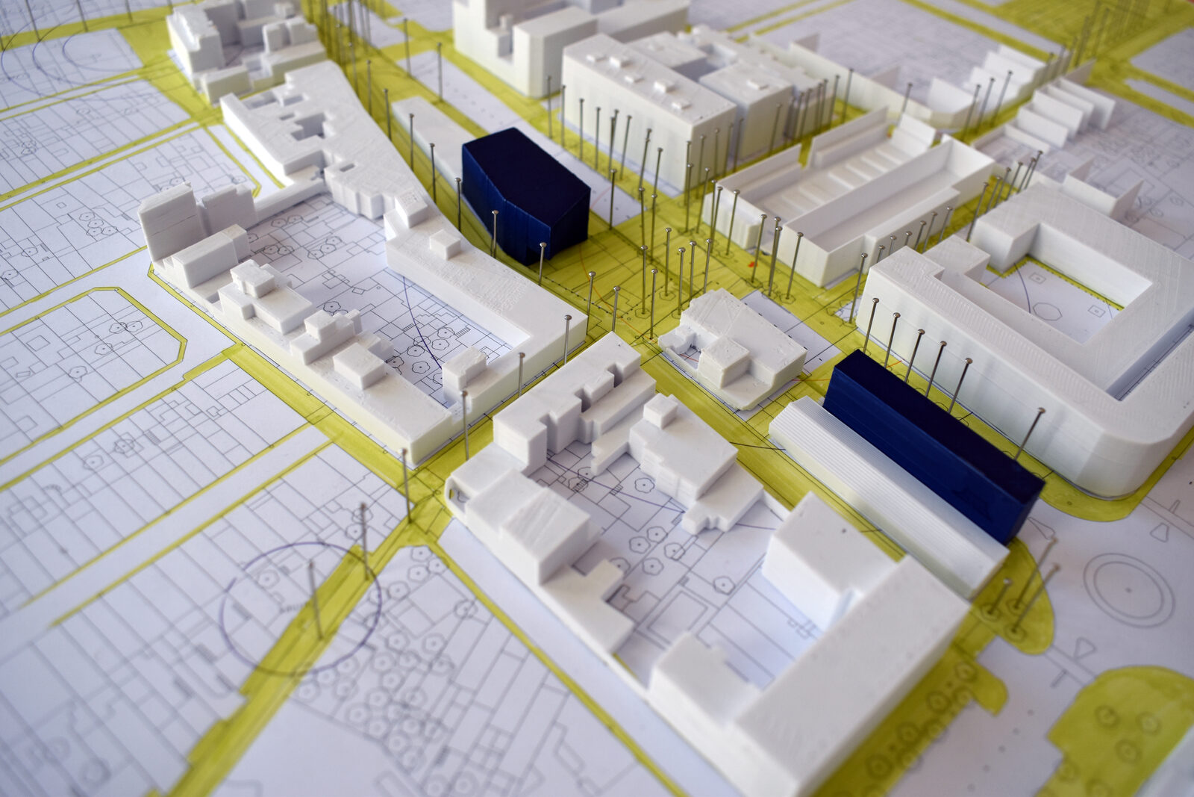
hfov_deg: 61.9
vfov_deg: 43.6
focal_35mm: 30
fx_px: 995
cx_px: 597
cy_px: 398
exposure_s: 1/250
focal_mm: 20
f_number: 5.6
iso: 220
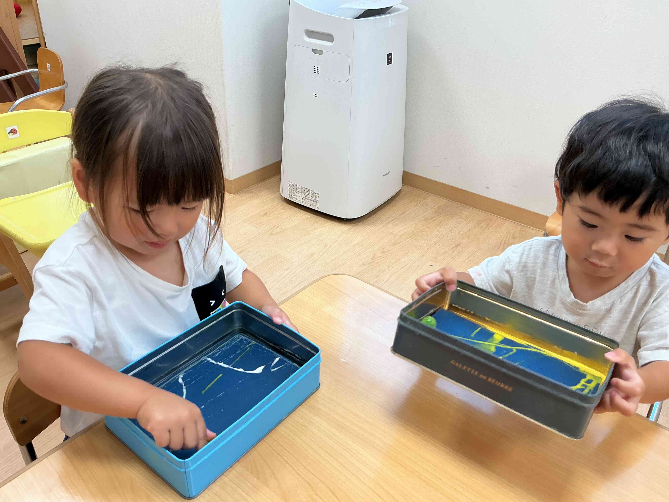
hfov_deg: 61.7
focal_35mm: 29
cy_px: 251
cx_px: 334
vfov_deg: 48.2
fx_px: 560
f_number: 1.8
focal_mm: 3
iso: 40
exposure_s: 1/120
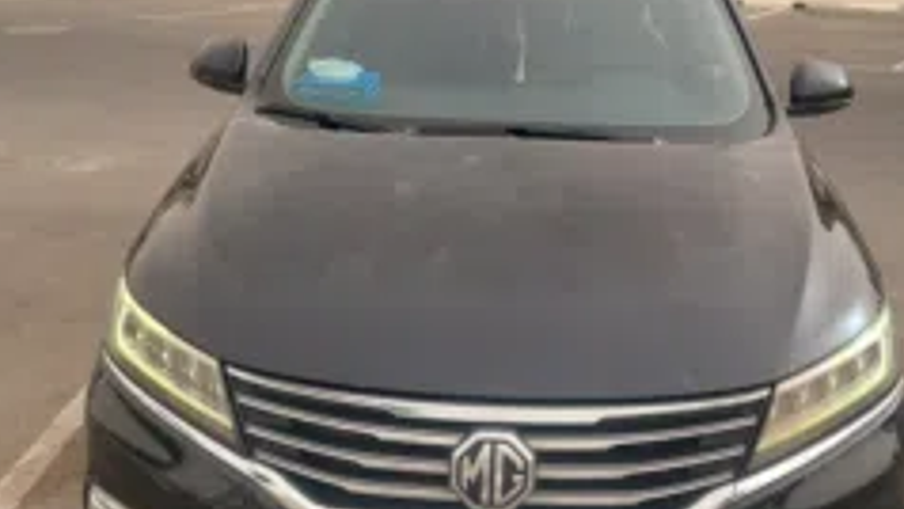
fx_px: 1055
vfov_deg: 26.8
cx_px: 509
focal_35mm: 44
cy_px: 141
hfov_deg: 46.3
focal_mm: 5.23
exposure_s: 1/551
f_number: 1.8
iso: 40
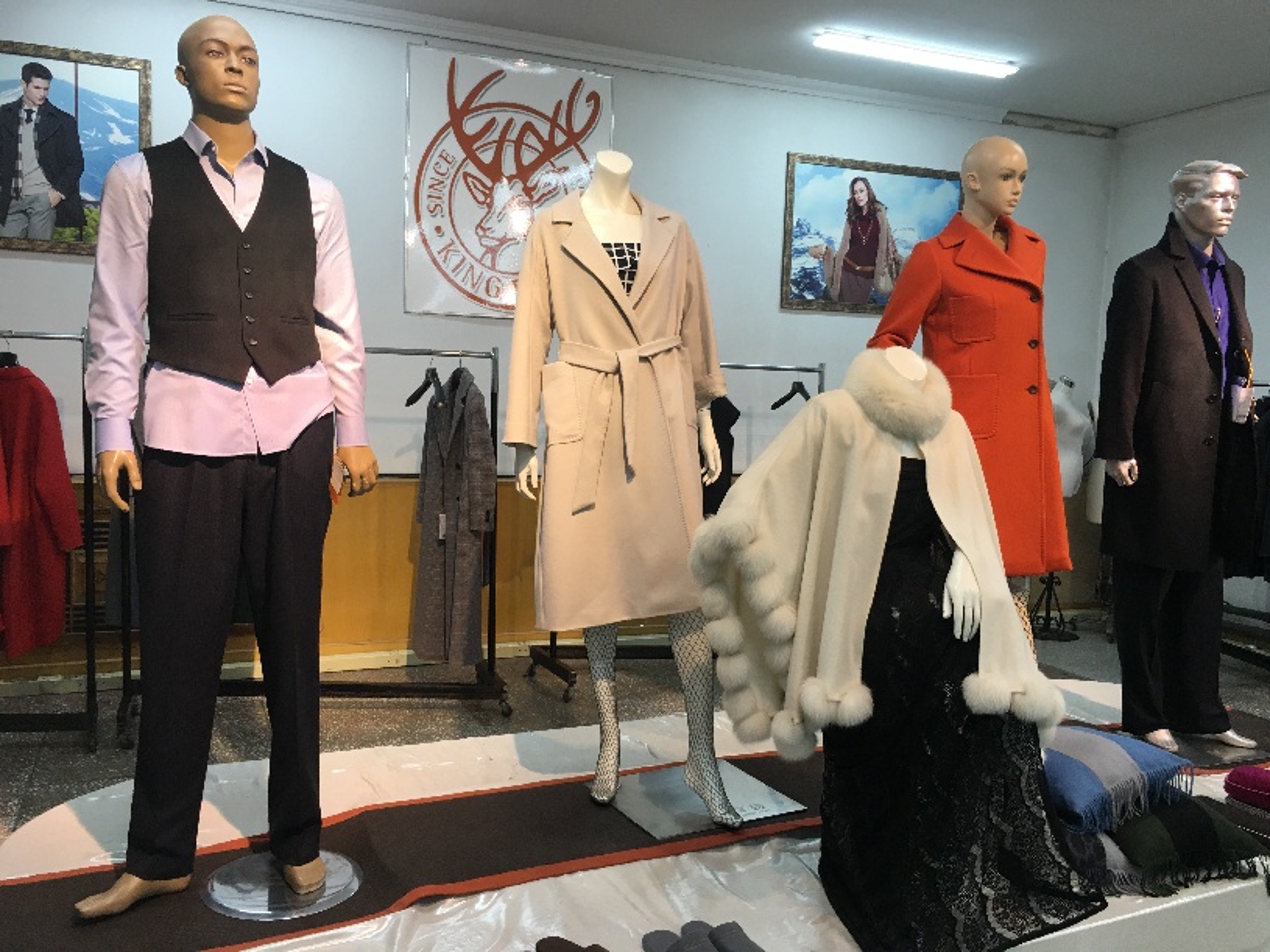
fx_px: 1064
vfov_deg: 48.2
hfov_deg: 61.7
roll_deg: -2.7
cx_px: 635
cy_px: 476
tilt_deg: -1.8
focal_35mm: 29
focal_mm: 4.15
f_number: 2.2
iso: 32
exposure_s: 1/33
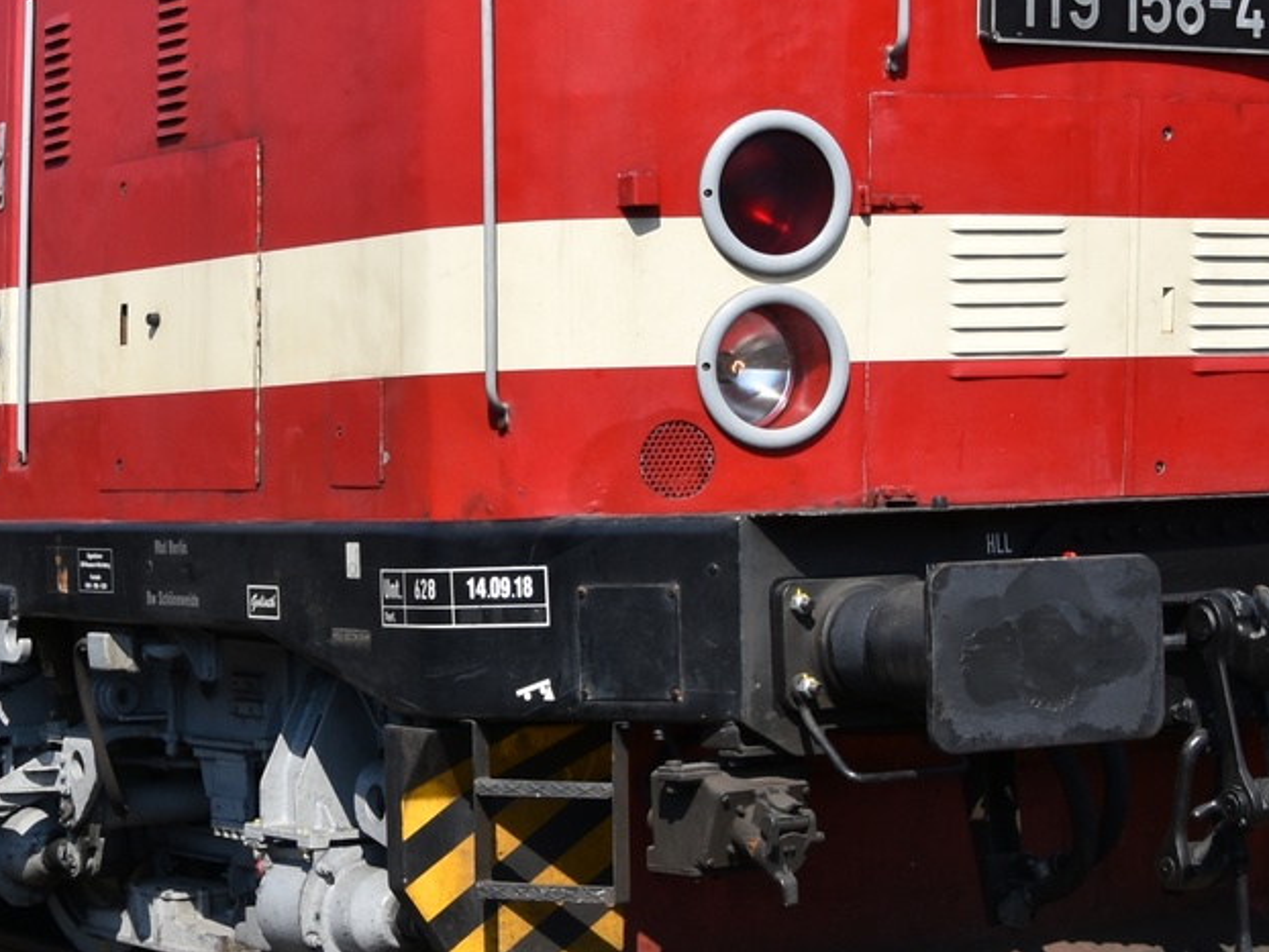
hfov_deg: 21.8
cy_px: 153
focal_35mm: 89
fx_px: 3264
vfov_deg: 16.5
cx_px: 306
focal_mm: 20
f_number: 8
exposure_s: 1/500
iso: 200
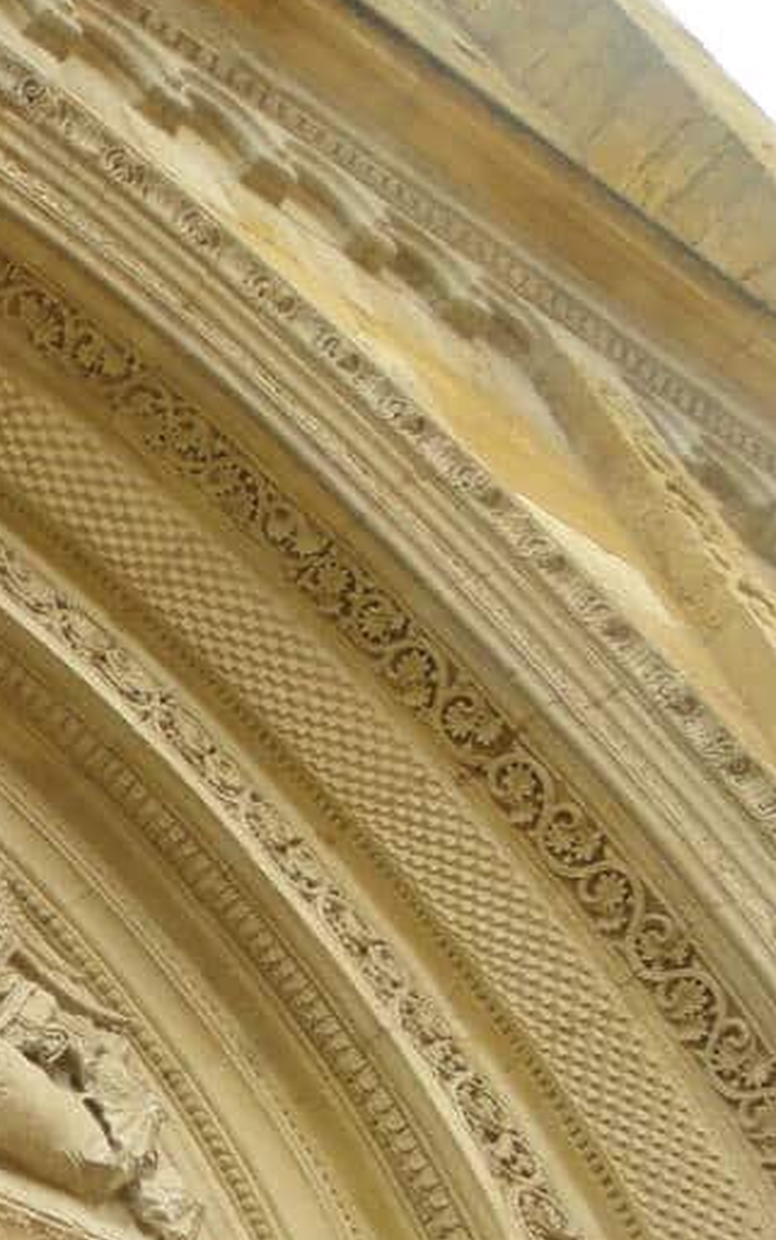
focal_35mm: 81
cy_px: 989
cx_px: -679
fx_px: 2739
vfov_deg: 25.1
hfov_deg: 14.1
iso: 100
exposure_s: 1/250
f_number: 3.5
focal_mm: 5
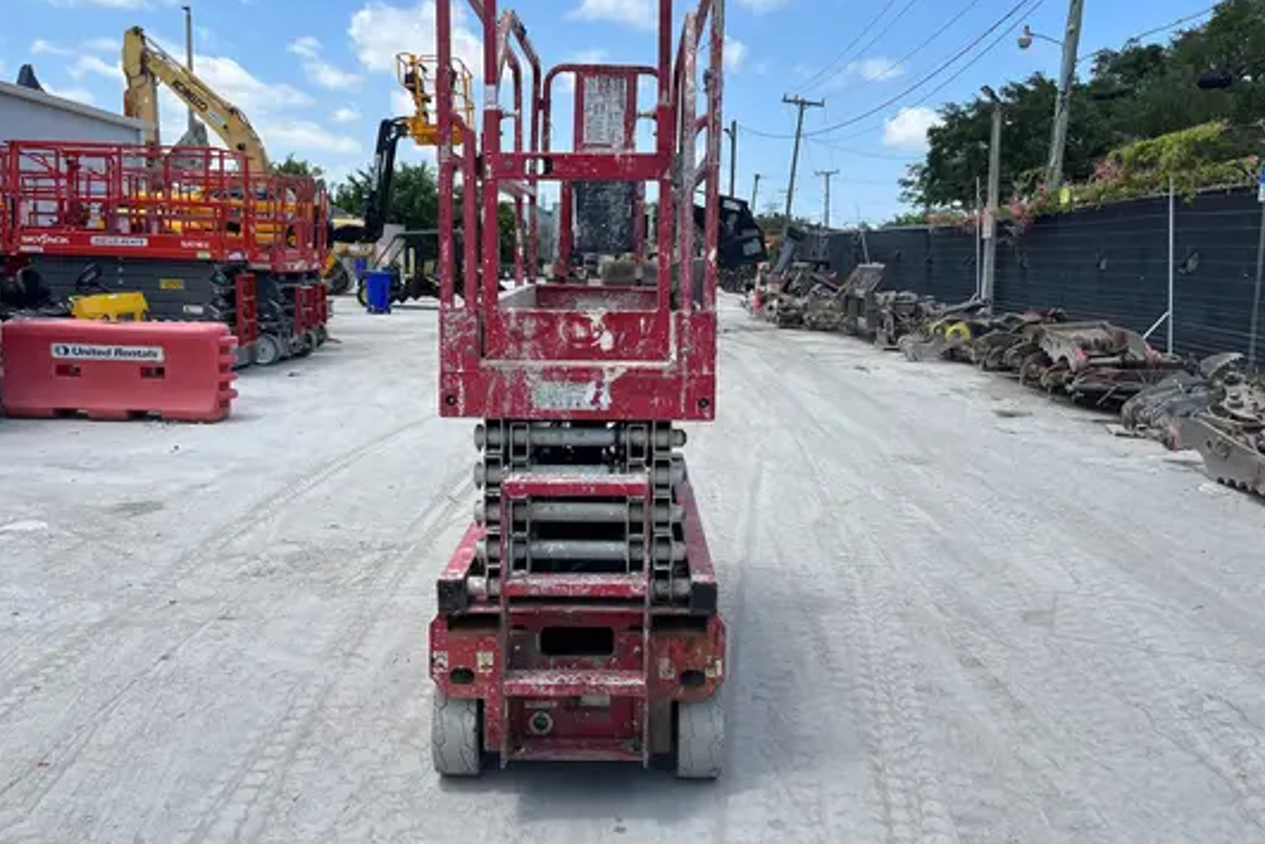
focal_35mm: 28
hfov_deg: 65.5
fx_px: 984
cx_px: 627
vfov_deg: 46.2
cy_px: 356
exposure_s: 1/3311
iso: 50
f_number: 1.6
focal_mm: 5.1
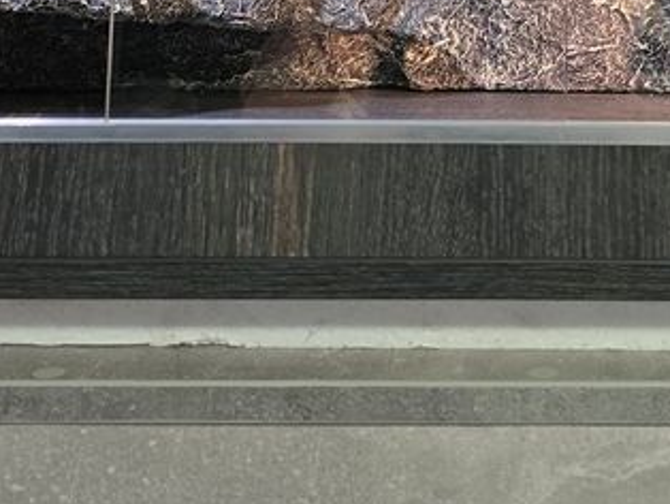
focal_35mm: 75
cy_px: -308
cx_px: 559
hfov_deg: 25.4
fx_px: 1453
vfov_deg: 17.2
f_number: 1.7
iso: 400
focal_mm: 6.3
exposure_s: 1/100
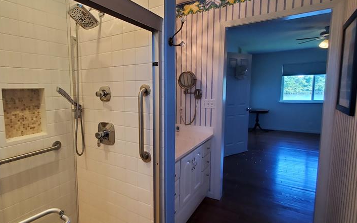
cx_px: 139
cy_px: 108
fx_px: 195
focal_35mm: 20
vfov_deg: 59.6
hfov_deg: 83.8
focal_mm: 1.8
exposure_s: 1/60
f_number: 2.2
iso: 160
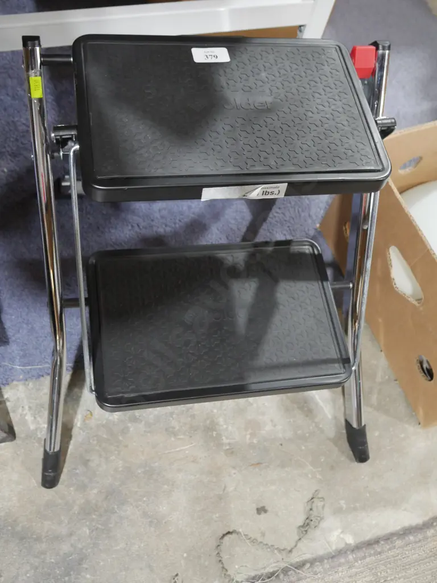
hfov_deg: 36.0
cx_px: 218
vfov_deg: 46.8
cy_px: 292
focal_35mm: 40
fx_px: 673
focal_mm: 20
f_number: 4.4
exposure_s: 1/60
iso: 1600
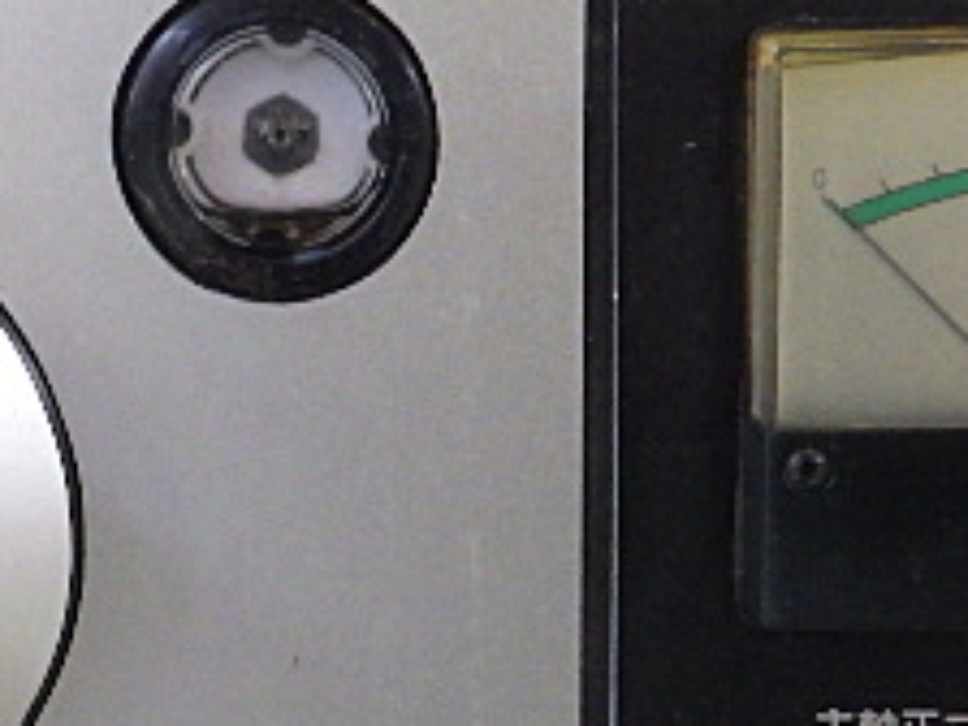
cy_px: 506
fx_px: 2713
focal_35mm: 97
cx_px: 320
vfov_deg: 15.2
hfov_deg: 20.2
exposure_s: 1/50
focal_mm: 6.1
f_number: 3.8
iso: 1000
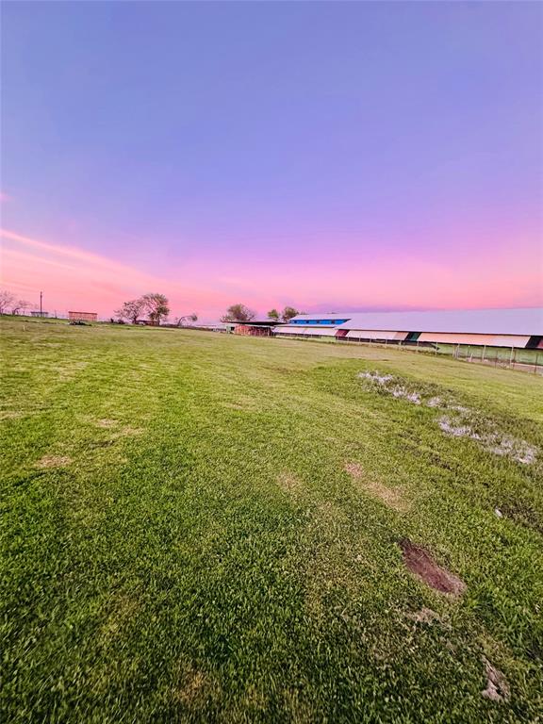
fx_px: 293
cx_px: 272
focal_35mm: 14
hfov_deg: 85.7
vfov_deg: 102.1
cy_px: 362
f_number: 2.2
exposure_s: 1/99
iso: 200
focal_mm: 2.22
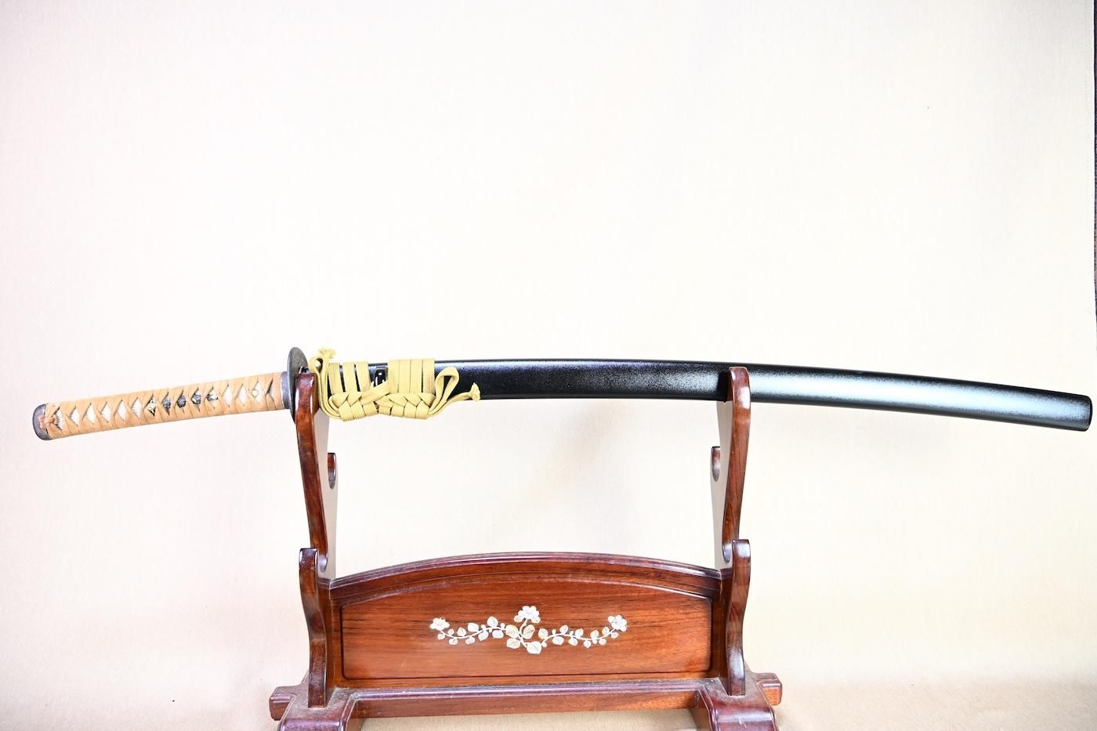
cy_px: 366
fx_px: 823
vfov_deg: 47.9
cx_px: 548
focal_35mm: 27
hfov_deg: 67.4
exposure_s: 1/2
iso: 100
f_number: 3.5
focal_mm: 18
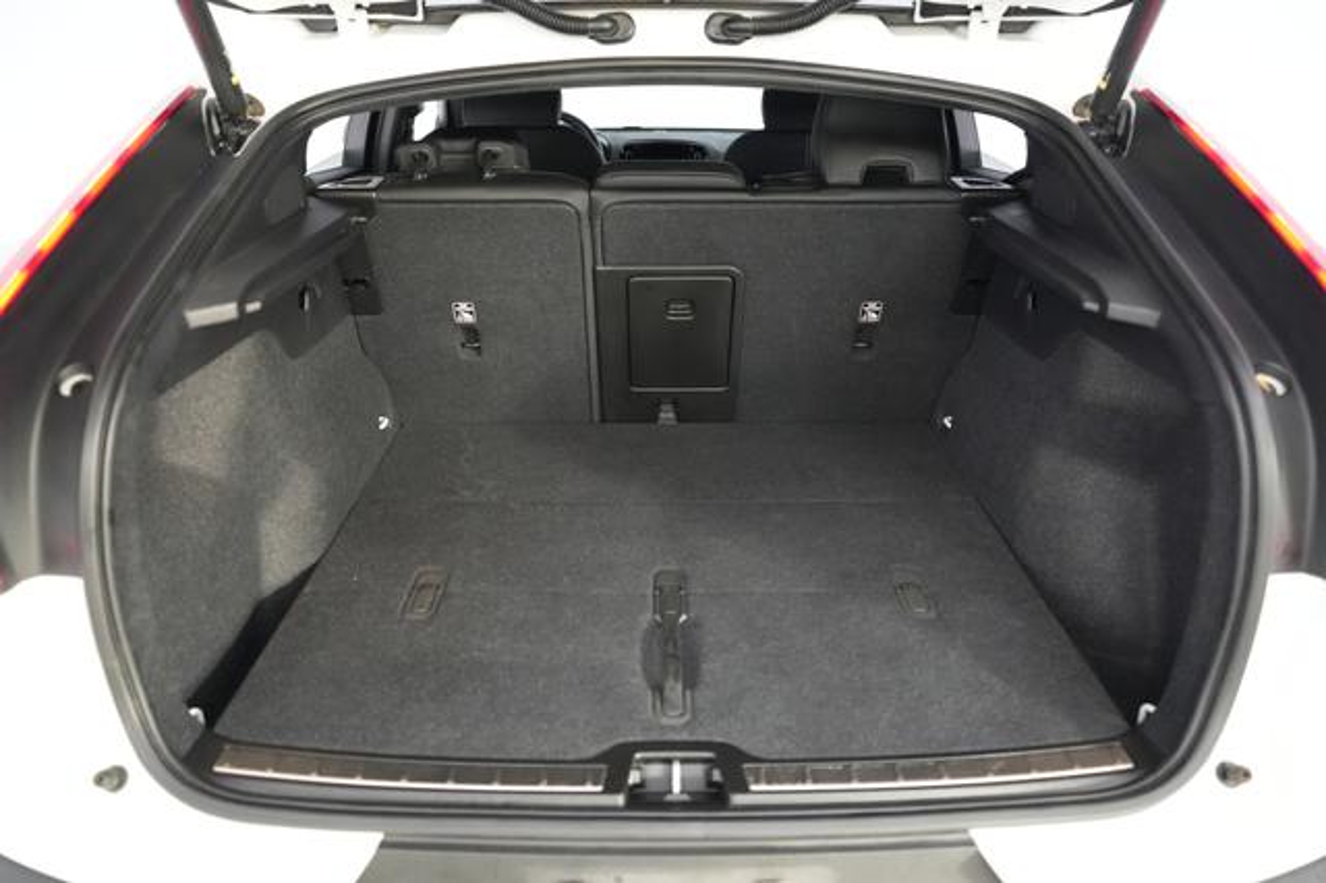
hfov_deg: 71.5
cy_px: 442
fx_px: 920
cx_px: 663
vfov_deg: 51.2
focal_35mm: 25
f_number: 2.8
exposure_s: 1/160
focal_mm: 25
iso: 8000
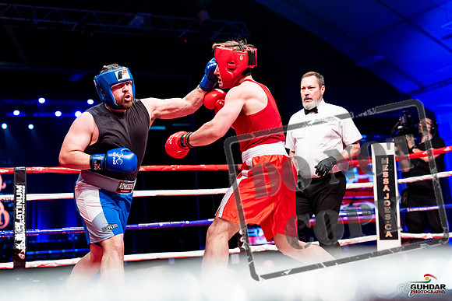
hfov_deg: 35.6
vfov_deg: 24.2
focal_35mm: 56
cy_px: 150
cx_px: 226
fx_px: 703
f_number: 2.8
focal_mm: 56
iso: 4000
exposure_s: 1/1000
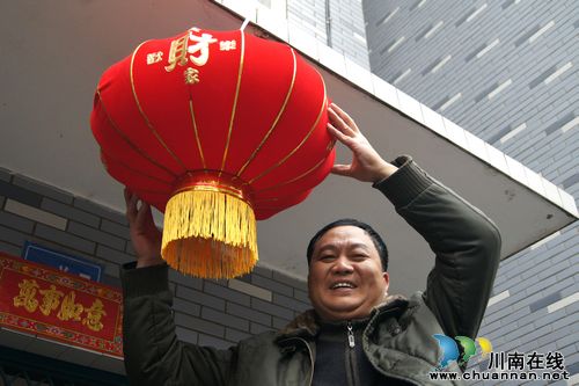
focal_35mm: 39
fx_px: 627
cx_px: 290
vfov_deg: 34.2
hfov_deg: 49.6
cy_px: 193
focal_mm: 26
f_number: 4
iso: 800
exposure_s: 1/400
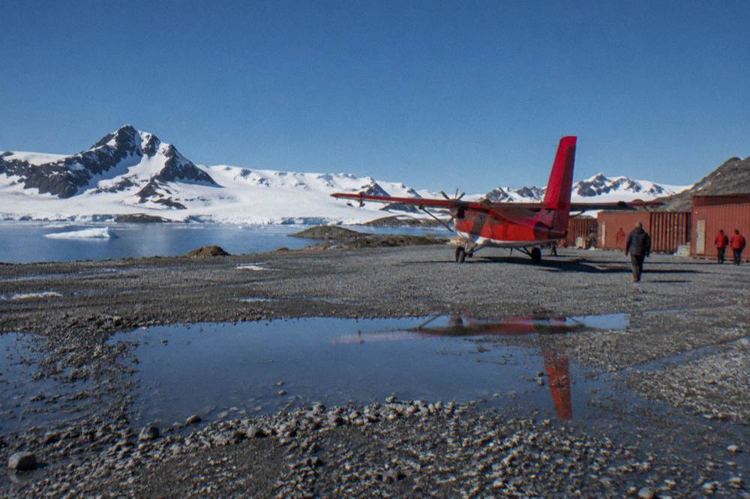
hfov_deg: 41.9
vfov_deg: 28.6
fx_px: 979
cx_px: 375
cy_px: 250
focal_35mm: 47
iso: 320
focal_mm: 47
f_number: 9
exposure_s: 1/250
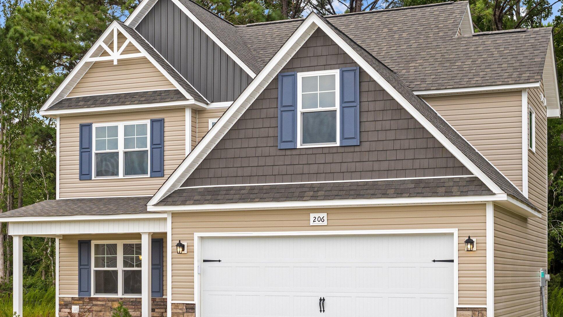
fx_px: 926
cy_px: 180
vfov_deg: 19.4
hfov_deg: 33.8
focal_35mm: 62
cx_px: 275
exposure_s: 1/500
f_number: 4
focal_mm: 27
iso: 200
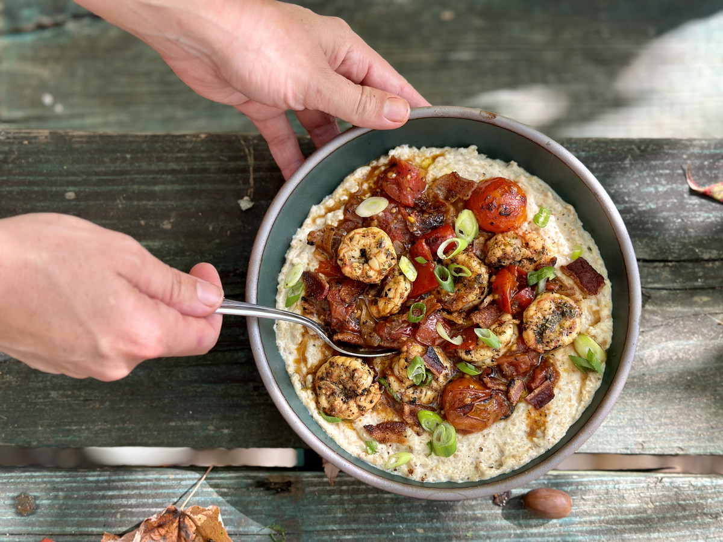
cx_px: 362
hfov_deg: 39.7
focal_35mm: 48
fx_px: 1003
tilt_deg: -79.4
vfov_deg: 30.3
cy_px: 271
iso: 80
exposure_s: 1/230
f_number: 1.78
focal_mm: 6.86
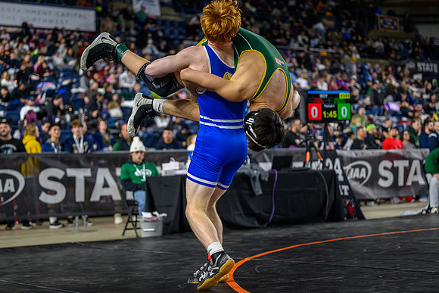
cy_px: 146
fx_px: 854
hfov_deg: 28.8
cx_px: 220
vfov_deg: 19.5
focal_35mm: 70
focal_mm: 70
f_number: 2.8
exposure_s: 1/800
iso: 2500
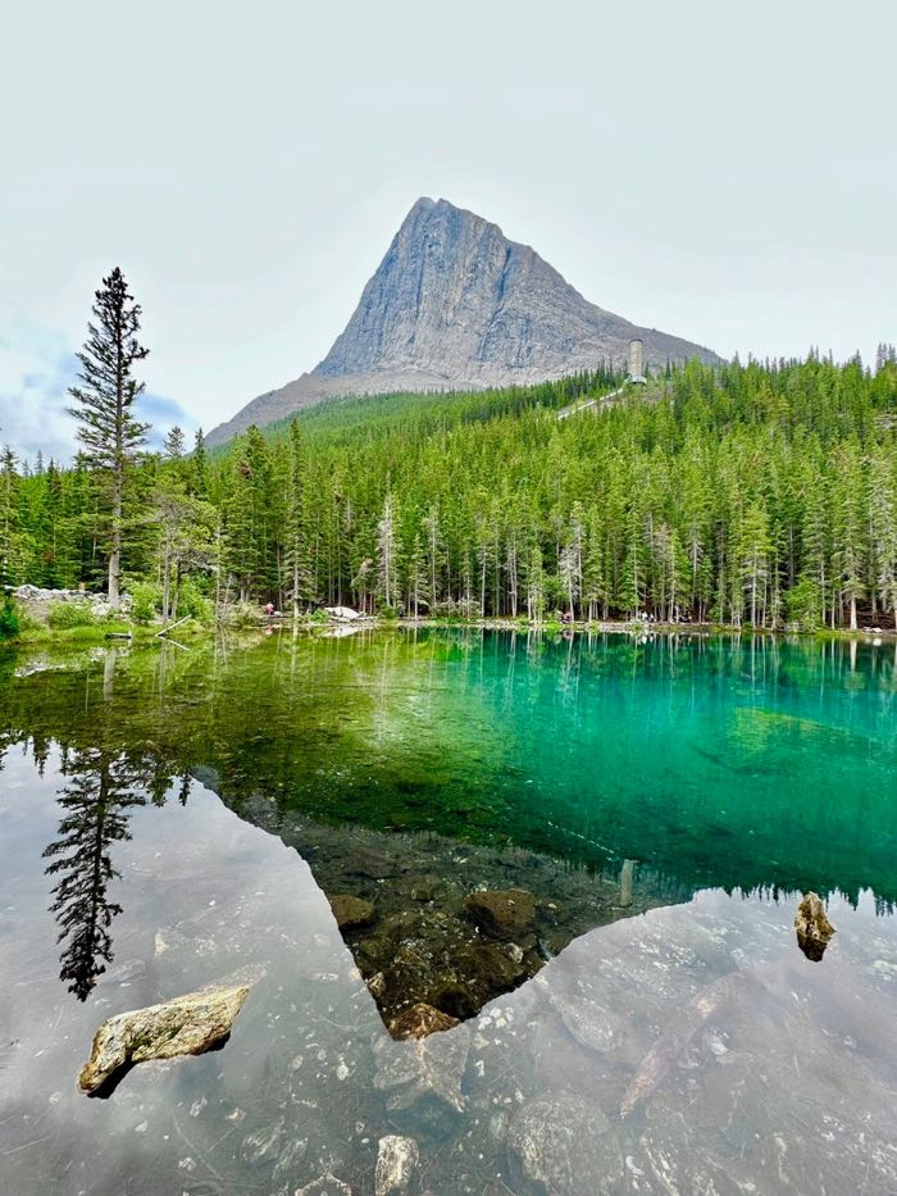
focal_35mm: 14
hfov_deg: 85.7
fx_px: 484
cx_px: 448
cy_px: 598
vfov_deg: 102.1
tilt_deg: +0.9
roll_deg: -1.7
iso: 40
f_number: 2.2
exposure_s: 1/170
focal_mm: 2.22
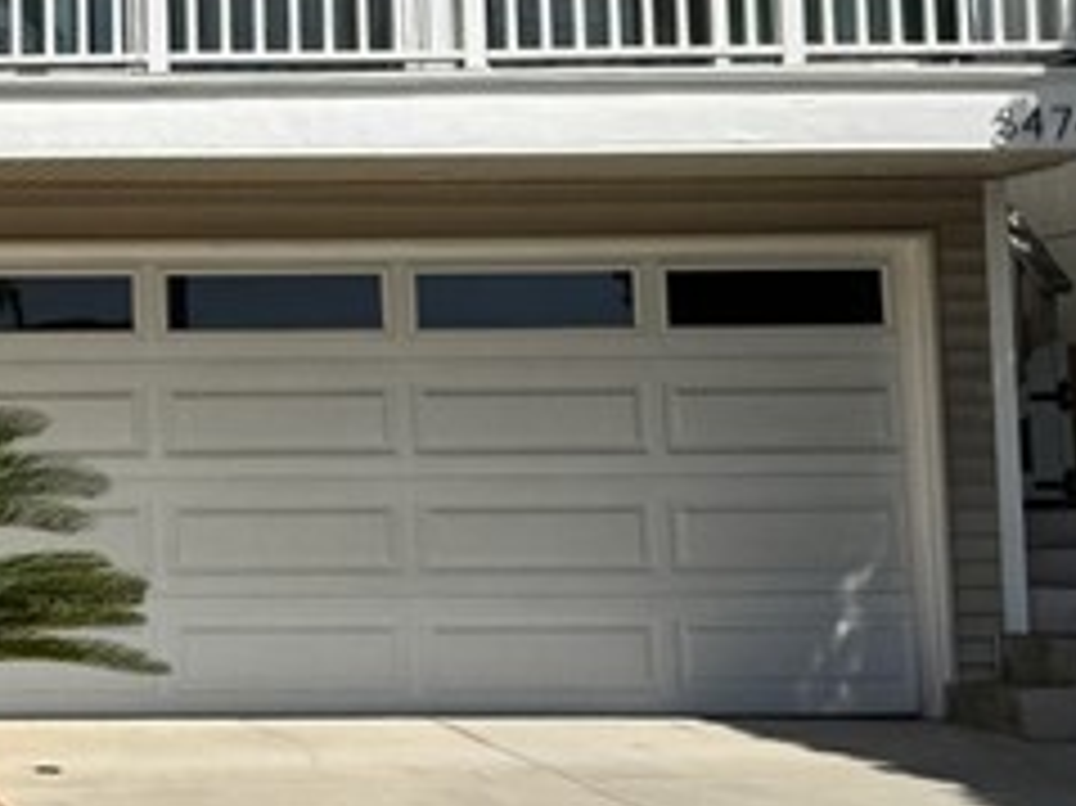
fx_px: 3200
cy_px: 200
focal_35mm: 103
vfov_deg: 14.3
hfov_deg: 17.1
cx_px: -590
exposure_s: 1/7092
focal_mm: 6.76
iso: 80
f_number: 1.78
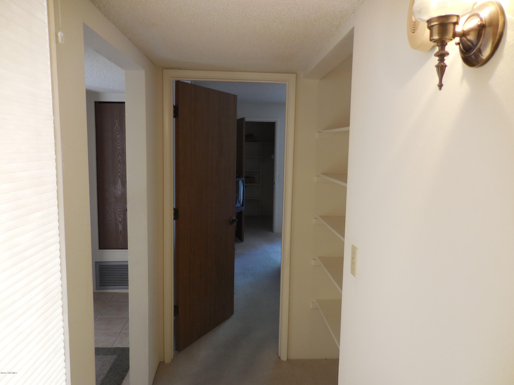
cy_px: 192
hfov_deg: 69.4
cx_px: 257
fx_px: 371
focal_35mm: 25
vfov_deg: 54.9
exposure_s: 1/30
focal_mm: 4.5
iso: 160
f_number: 3.3
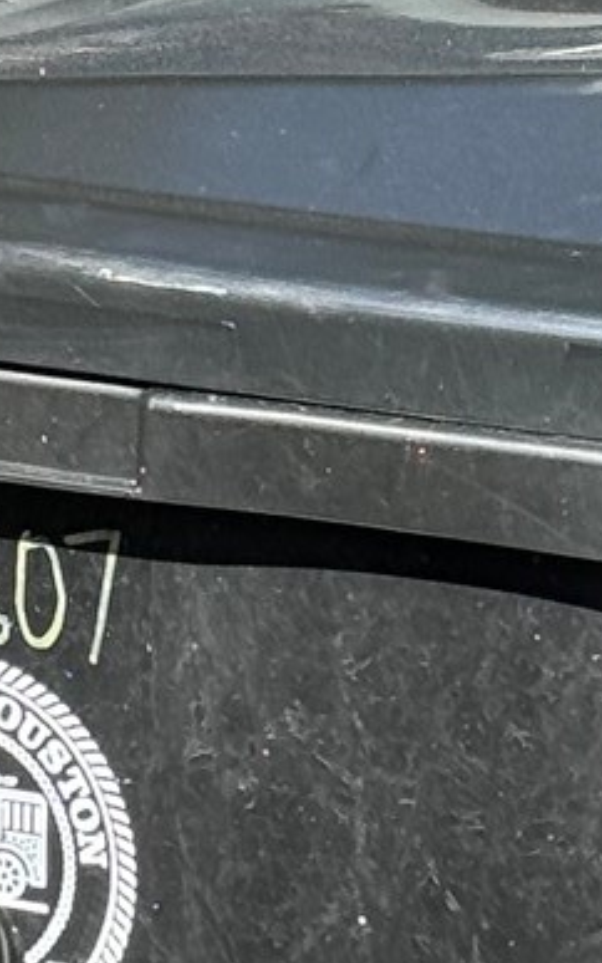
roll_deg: +2.5
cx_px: 361
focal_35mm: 269
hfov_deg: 4.9
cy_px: -192
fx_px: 7059
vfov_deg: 7.7
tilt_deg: -3.7
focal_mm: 6.76
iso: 64
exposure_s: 1/1133
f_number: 1.78
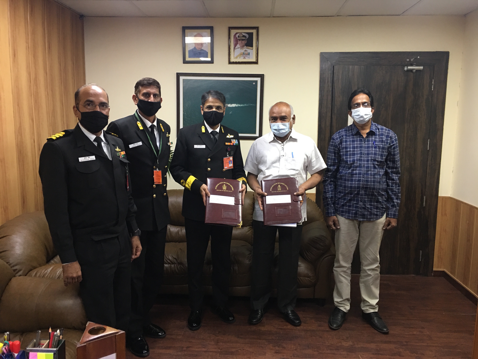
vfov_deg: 48.2
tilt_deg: -8.1
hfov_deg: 61.7
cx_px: 239
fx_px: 400
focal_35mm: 29
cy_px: 180
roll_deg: -0.3
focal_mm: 4.15
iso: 100
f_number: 2.2
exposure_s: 1/17
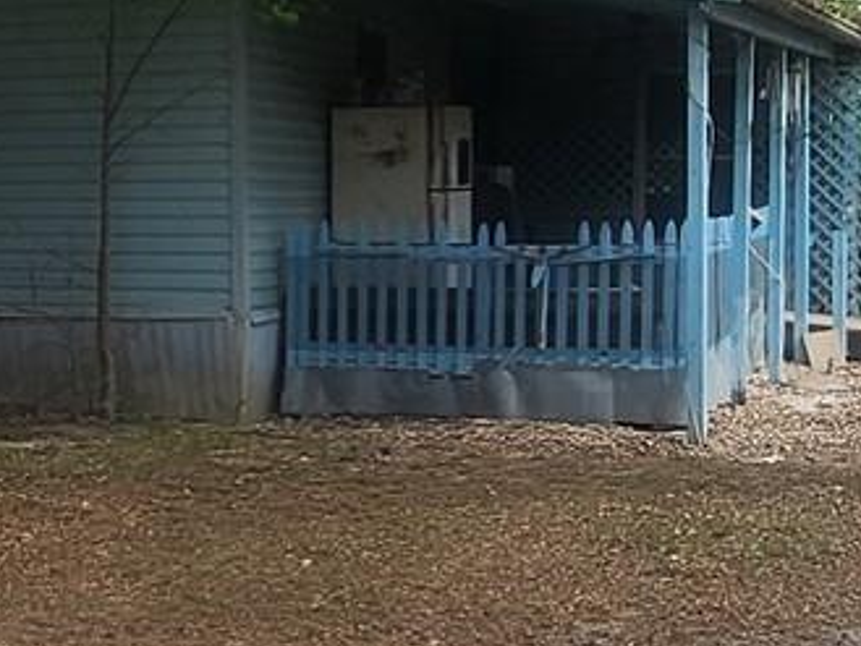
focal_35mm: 81
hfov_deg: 23.1
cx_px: -16
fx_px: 2015
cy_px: 288
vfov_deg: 18.2
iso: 50
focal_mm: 2.2
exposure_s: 1/816
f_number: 2.2
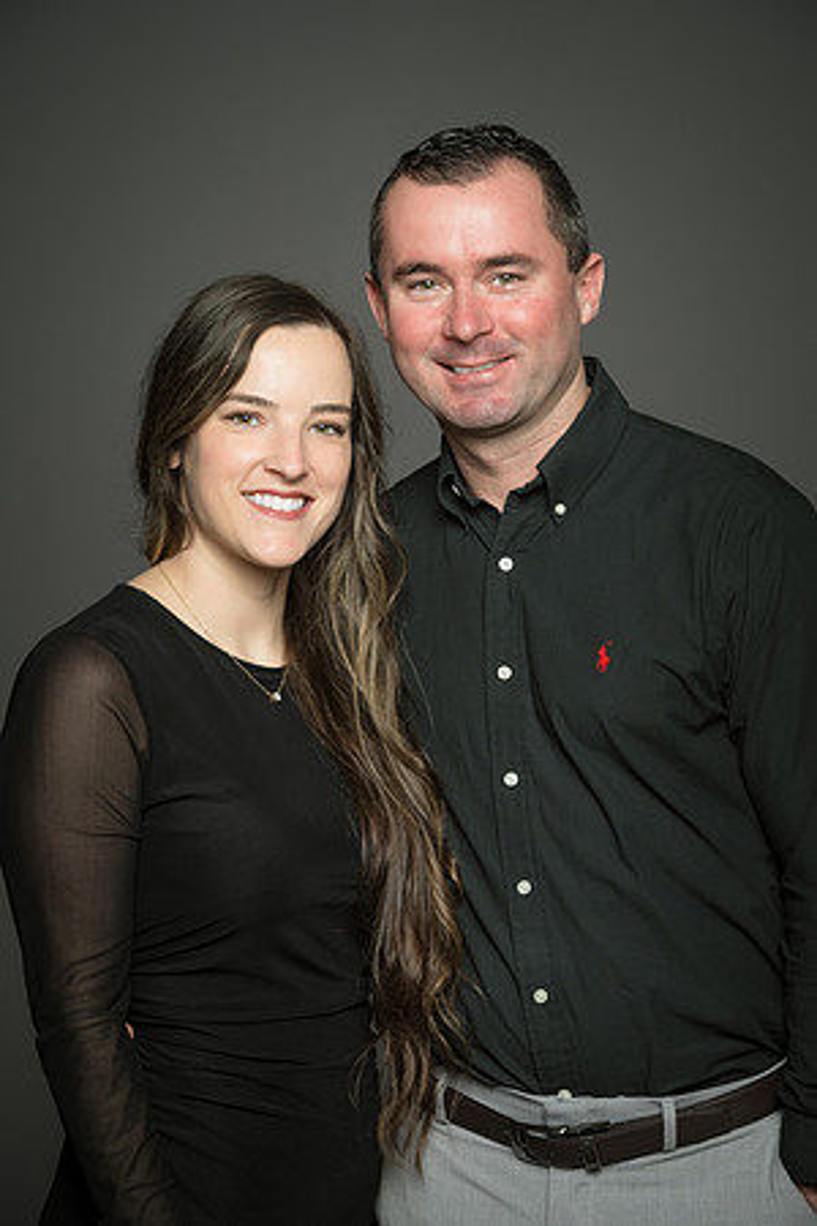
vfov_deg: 16.4
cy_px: 613
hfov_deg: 11.0
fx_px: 4255
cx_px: 408
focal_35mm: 125
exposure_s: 1/160
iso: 400
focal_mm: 125
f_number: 9
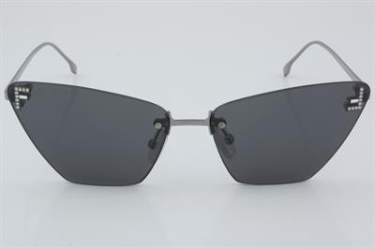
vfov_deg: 16.5
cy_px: 124
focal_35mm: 82
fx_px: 859
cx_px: 188
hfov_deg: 24.6
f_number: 32
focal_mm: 55
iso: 100
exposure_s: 1/3
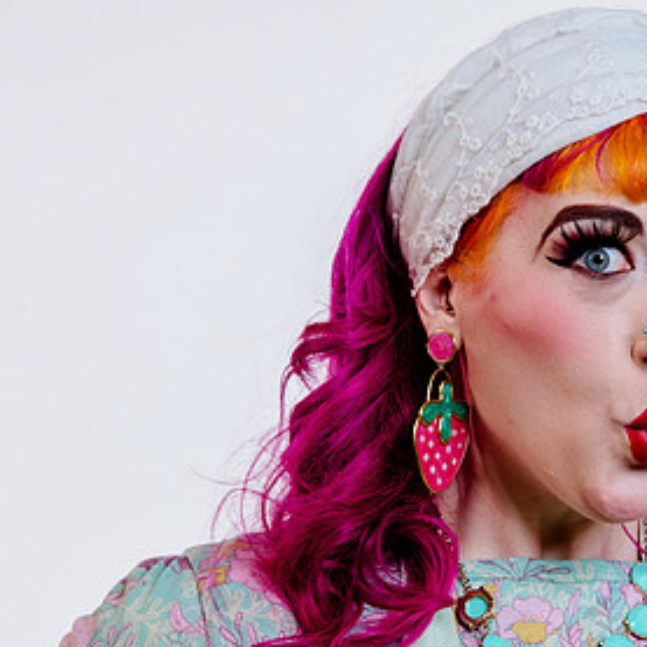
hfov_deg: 10.2
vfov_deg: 10.2
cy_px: 335
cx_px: 580
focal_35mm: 171
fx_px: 3616
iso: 2000
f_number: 7.1
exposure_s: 1/160
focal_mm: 85
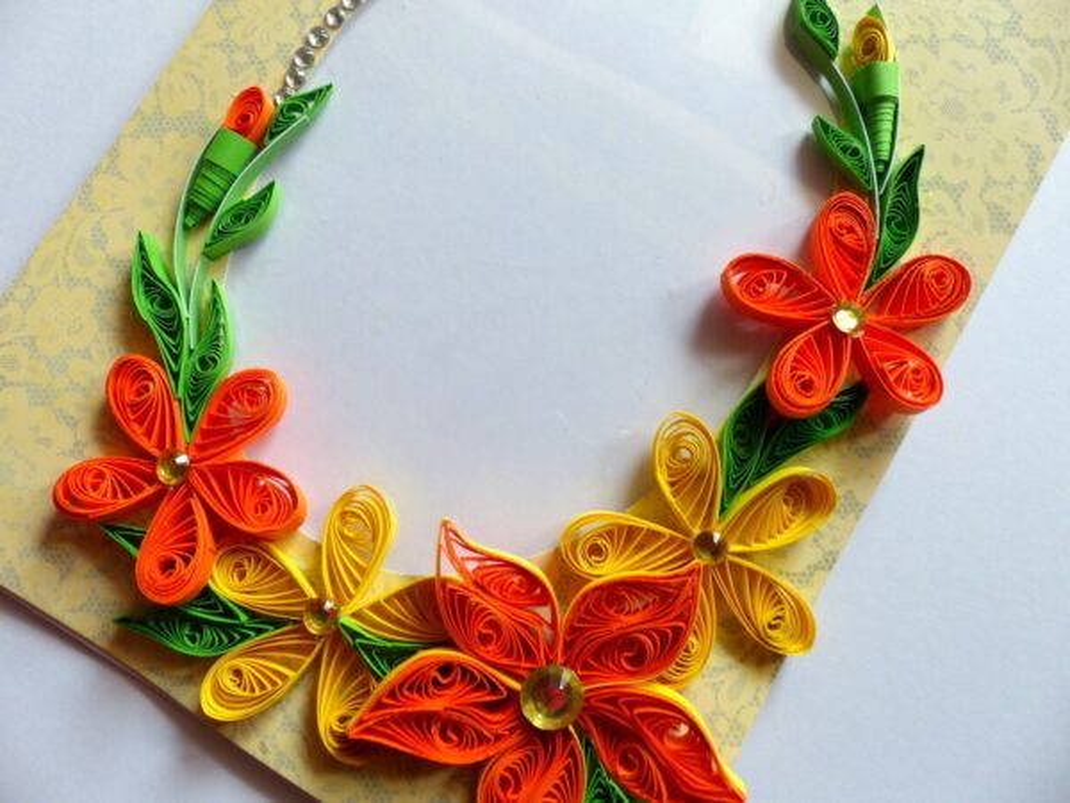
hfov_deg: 69.4
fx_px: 773
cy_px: 402
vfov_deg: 54.9
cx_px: 535
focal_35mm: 25
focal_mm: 4.5
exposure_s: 1/80
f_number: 2.8
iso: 100
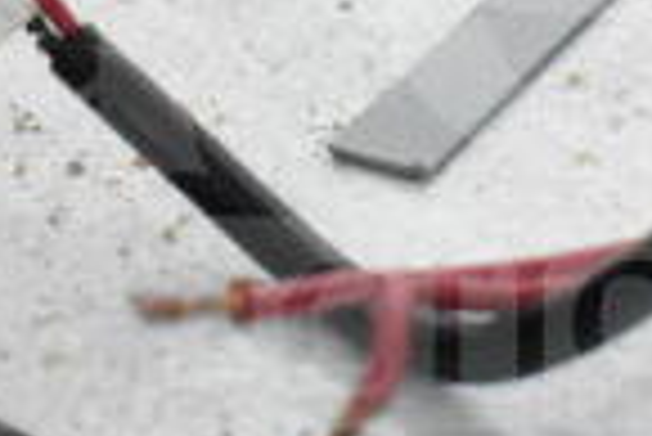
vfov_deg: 7.5
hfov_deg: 11.2
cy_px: 74
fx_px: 3319
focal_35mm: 183
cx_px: 481
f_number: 4.2
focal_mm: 29
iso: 11400
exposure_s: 1/50
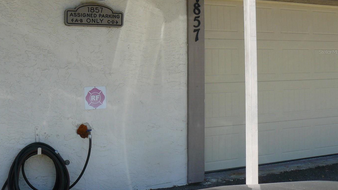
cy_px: 52
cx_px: 144
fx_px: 412
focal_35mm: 46
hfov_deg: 44.5
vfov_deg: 25.7
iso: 100
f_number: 4.5
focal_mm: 6
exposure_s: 1/250
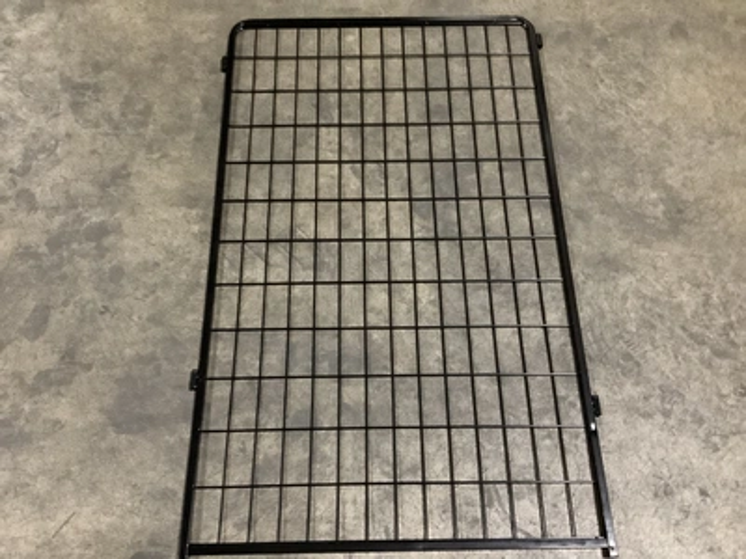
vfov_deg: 45.4
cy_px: 280
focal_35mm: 31
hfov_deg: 58.4
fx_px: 668
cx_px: 373
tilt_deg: -65.5
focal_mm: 3.3
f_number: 2.4
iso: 640
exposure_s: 1/30
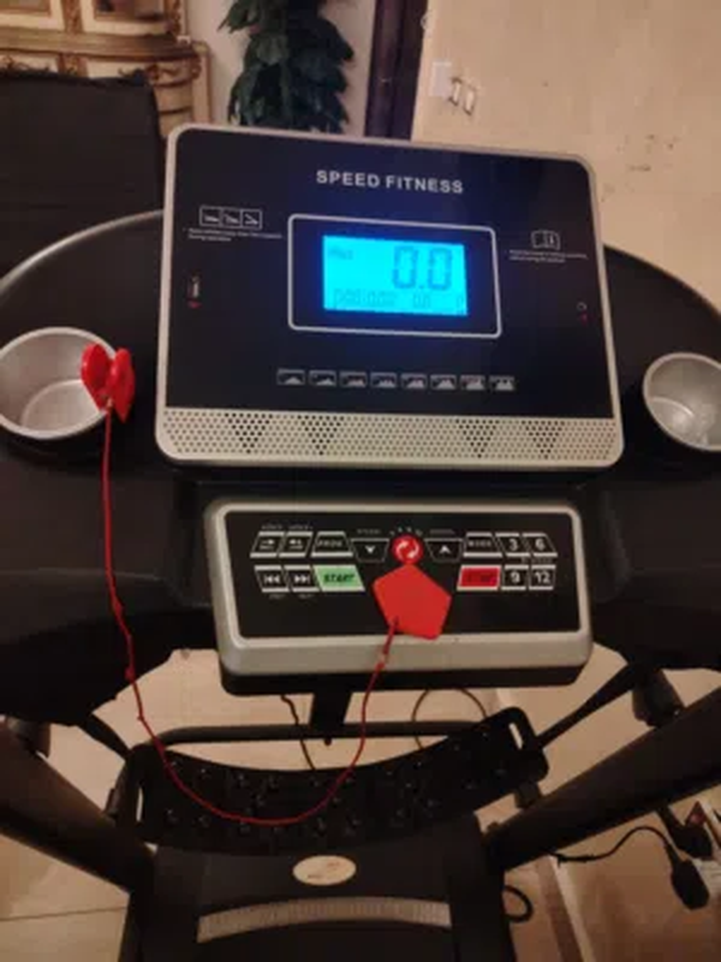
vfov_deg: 71.6
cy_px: 481
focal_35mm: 24
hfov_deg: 56.8
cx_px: 360
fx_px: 667
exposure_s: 1/25
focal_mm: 5.25
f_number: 1.75
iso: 1747
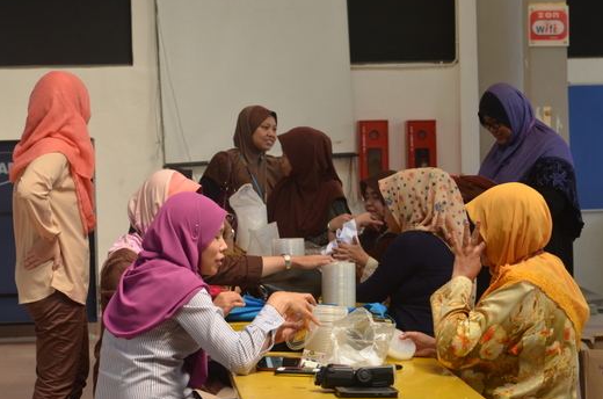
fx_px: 1698
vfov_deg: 13.4
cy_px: 196
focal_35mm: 102
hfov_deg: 20.1
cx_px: 313
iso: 200
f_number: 5.6
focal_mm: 55
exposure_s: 1/125
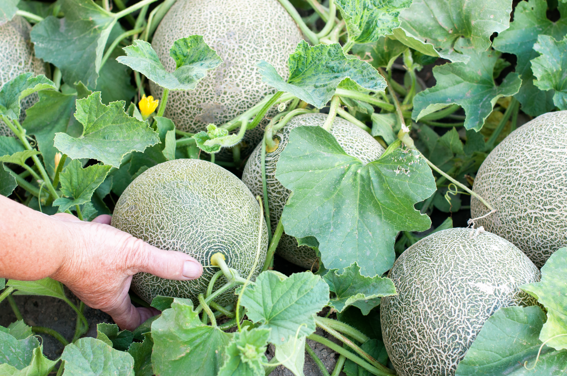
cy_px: 188
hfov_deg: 27.0
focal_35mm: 75
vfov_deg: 18.1
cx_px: 284
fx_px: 1180
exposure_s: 1/160
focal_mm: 50
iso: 250
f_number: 4.5
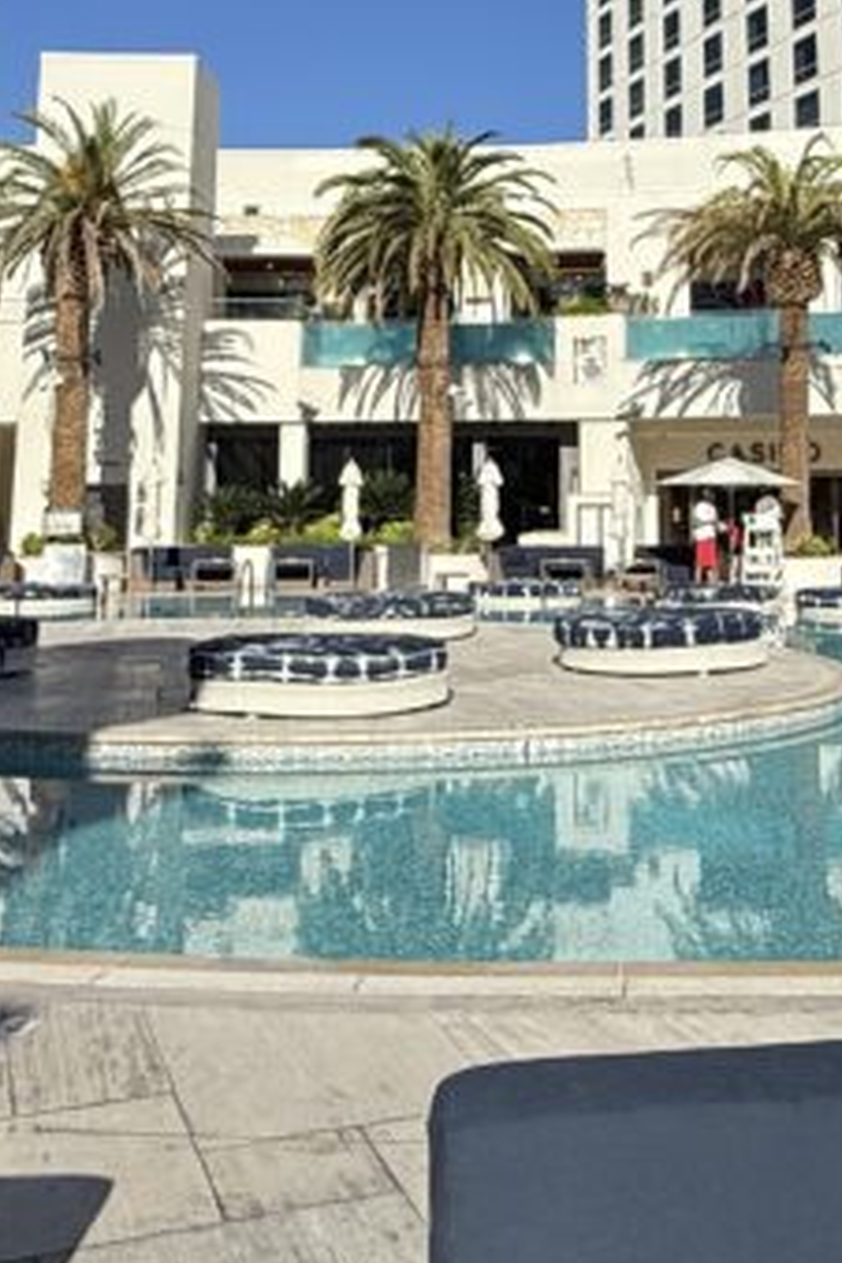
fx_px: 1544
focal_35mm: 44
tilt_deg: +11.1
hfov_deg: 30.2
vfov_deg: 42.0
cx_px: 577
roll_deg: +0.1
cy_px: 209
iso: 50
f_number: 2.2
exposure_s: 1/4425
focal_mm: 2.22
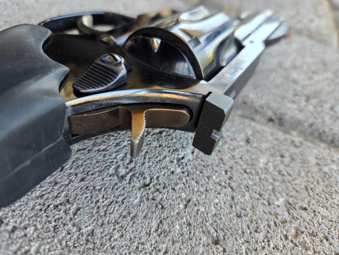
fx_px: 225
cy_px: 128
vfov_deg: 58.9
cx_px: 170
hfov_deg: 73.9
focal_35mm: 23
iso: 64
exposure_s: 1/180
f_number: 1.8
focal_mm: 5.4
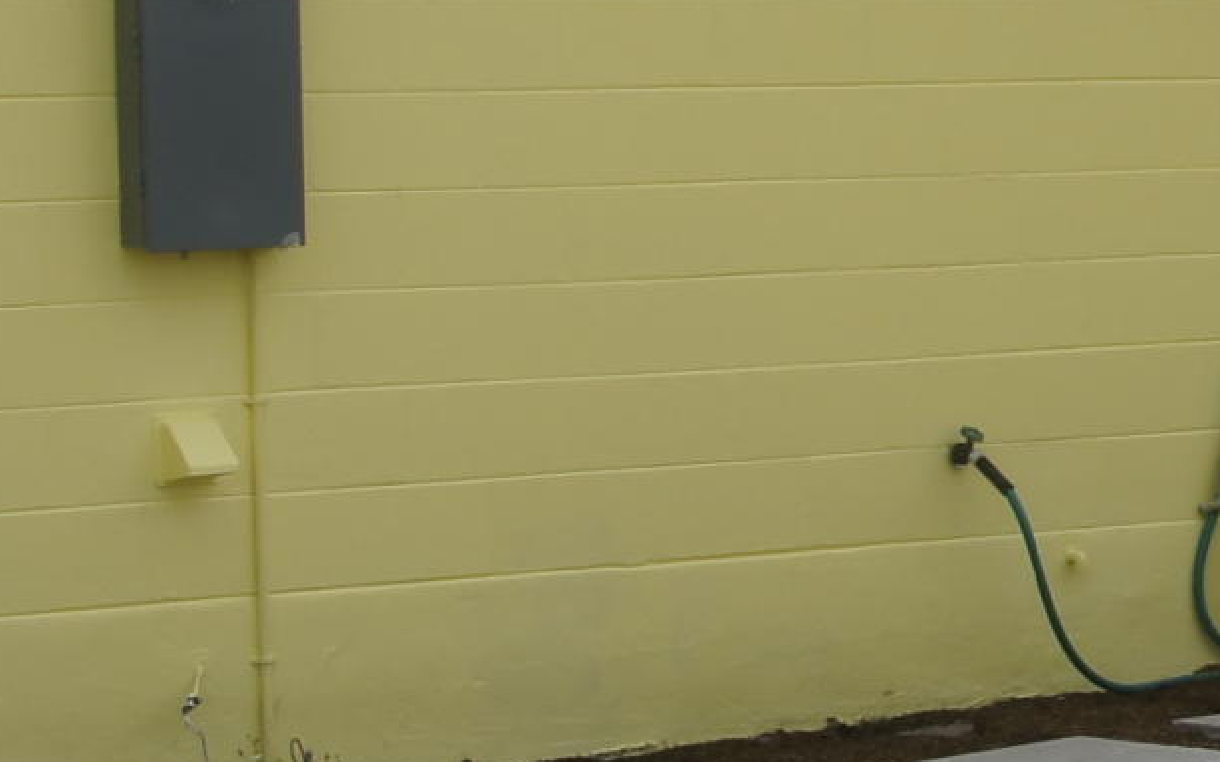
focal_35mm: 149
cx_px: 1565
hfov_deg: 13.6
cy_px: 303
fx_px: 4953
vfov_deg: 8.8
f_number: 11
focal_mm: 20
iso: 100
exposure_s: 1/125
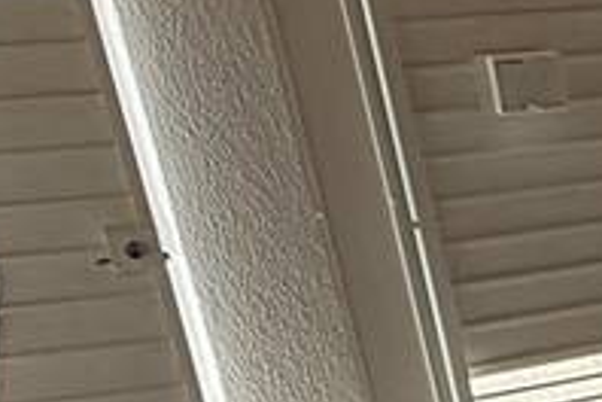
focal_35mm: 106
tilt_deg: -23.8
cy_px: 685
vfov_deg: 12.0
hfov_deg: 14.9
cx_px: 1277
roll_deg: +2.9
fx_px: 1772
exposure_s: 1/131
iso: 64
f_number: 2.2
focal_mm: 2.22
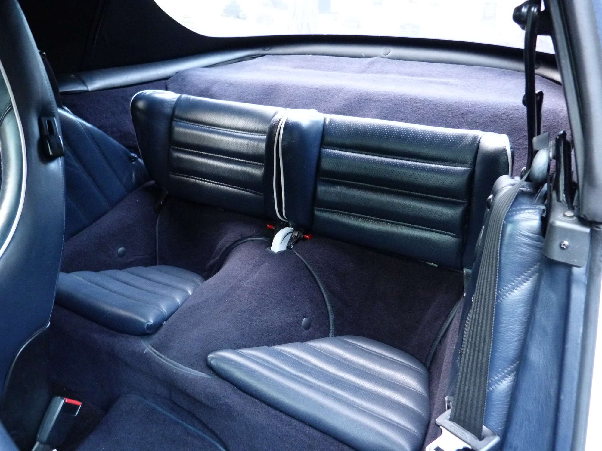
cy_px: 226
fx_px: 504
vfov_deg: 48.2
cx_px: 301
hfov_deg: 61.7
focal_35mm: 29
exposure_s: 1/10
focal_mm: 5.2
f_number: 2.9
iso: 400
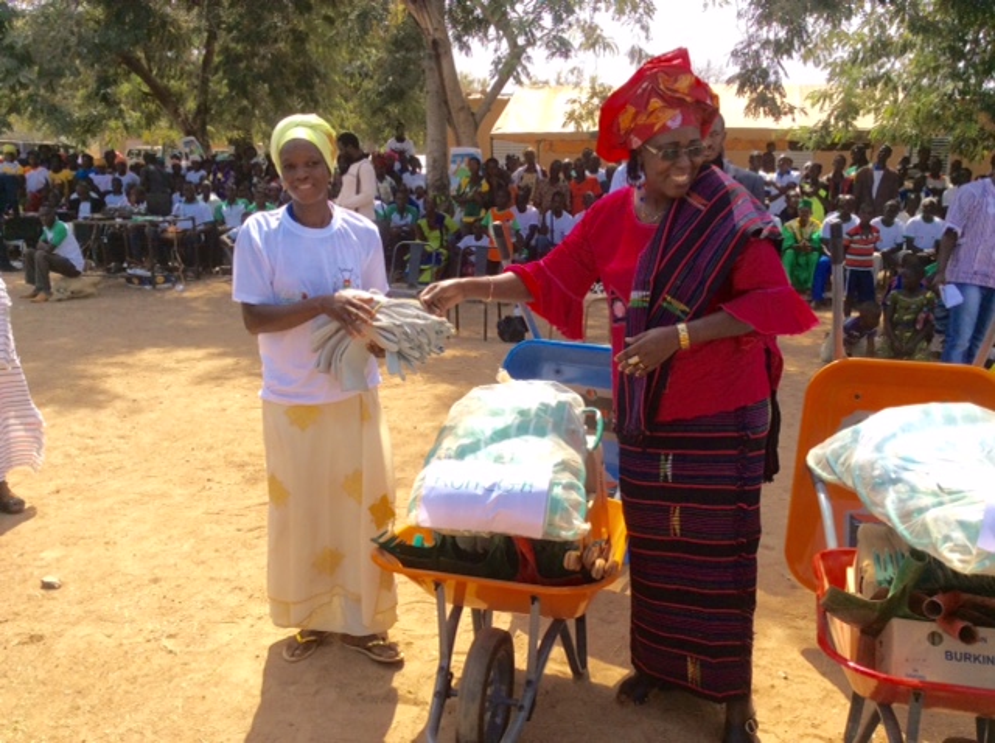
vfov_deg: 44.1
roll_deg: -0.3
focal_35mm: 32
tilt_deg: -15.4
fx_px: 918
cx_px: 498
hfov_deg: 56.9
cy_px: 372
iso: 32
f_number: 2.4
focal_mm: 3.3
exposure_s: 1/907
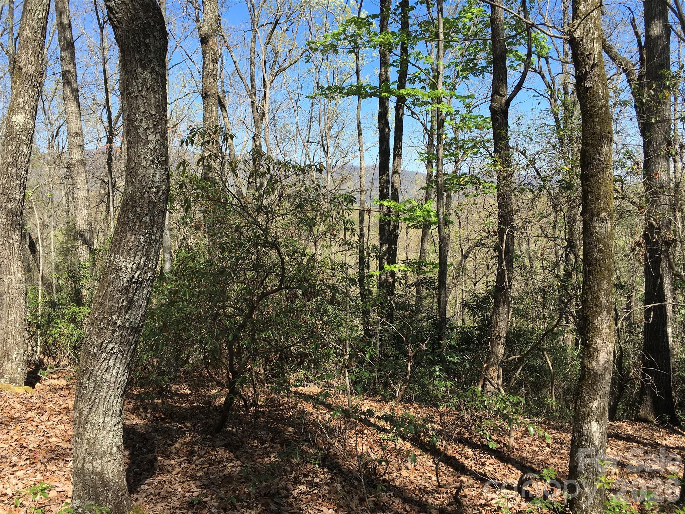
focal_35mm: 29
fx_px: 574
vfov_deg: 48.2
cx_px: 342
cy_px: 257
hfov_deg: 61.7
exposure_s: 1/810
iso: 25
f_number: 2.2
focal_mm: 4.15
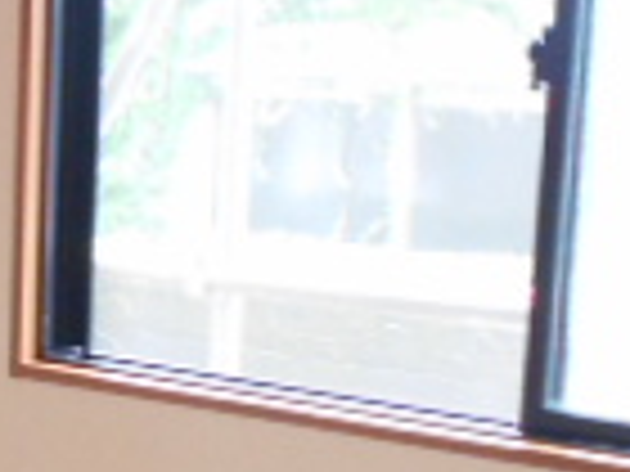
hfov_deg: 15.8
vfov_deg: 12.2
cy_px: 530
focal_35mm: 119
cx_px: -171
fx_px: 2166
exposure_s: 1/15
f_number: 3.2
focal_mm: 4.6
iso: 400
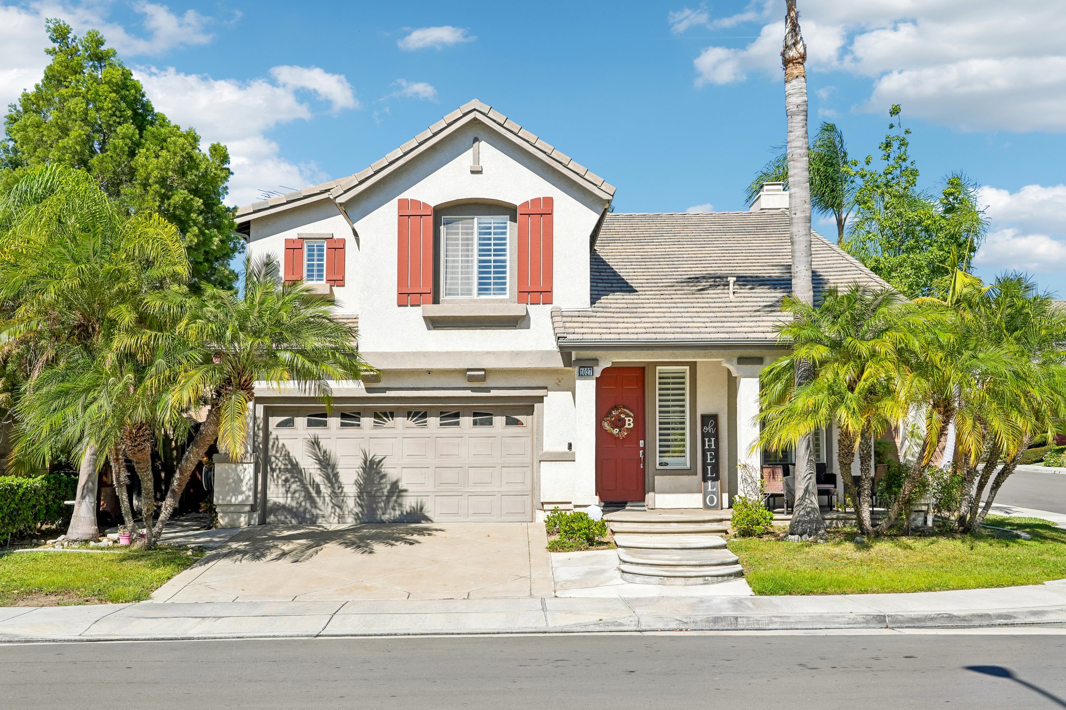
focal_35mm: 34
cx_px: 533
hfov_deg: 55.8
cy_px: 355
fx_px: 1007
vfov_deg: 38.9
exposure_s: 1/400
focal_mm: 34
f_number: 8
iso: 100
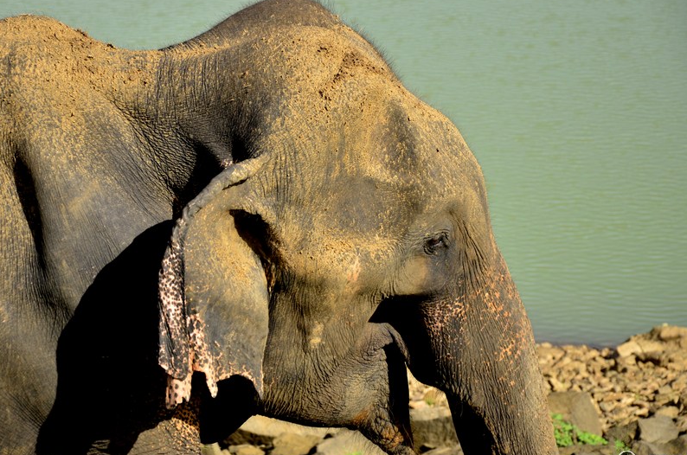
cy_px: 220
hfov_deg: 13.4
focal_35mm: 153
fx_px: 2914
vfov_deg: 8.9
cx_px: 305
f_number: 6.3
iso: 320
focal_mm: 90
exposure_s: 1/640
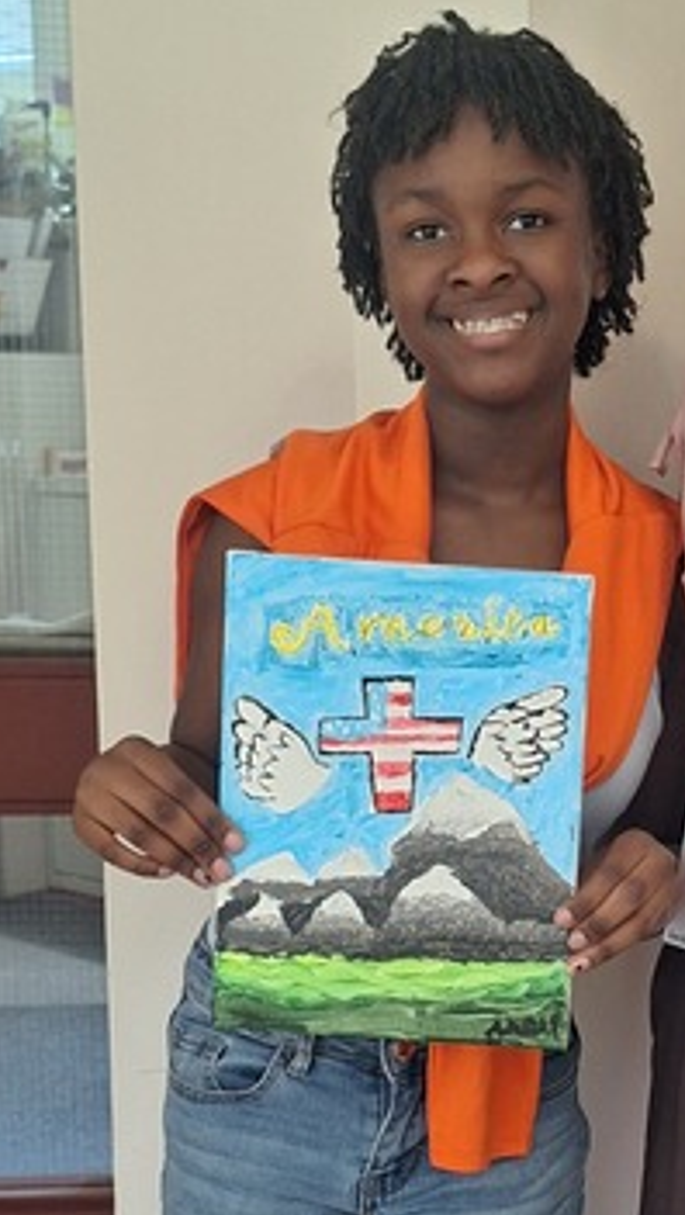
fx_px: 2352
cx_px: 630
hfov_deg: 16.3
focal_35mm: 73
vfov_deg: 28.5
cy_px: 921
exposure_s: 1/30
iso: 200
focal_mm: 5.54
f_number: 1.8
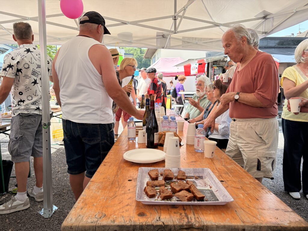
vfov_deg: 53.1
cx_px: 154
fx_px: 231
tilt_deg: -5.4
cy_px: 116
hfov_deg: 67.3
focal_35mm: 26
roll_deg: +0.4
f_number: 1.6
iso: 64
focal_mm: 5.96
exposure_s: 1/618
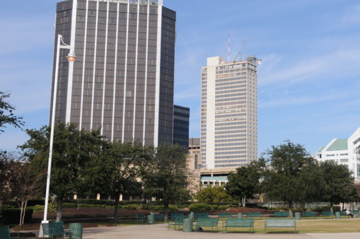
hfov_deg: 32.5
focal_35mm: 61
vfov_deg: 22.1
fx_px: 606
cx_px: 267
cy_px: 69
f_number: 11
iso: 500
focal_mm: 27
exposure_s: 1/1250
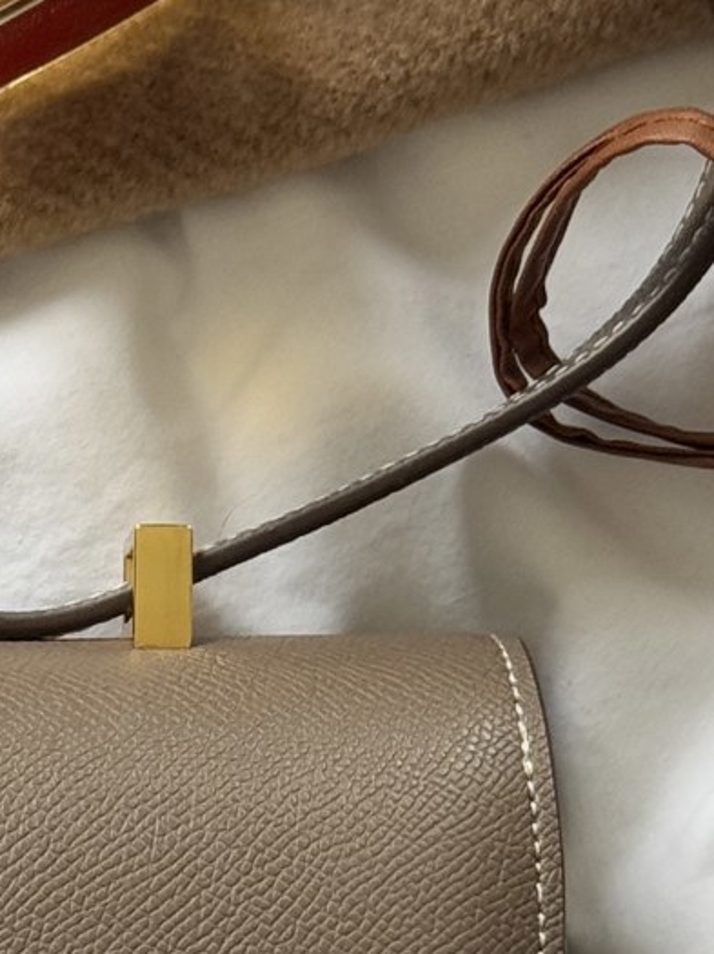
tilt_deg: -84.2
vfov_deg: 10.8
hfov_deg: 8.1
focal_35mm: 183
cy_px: 552
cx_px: 202
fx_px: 5039
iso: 100
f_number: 1.78
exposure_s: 1/60
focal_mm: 6.76
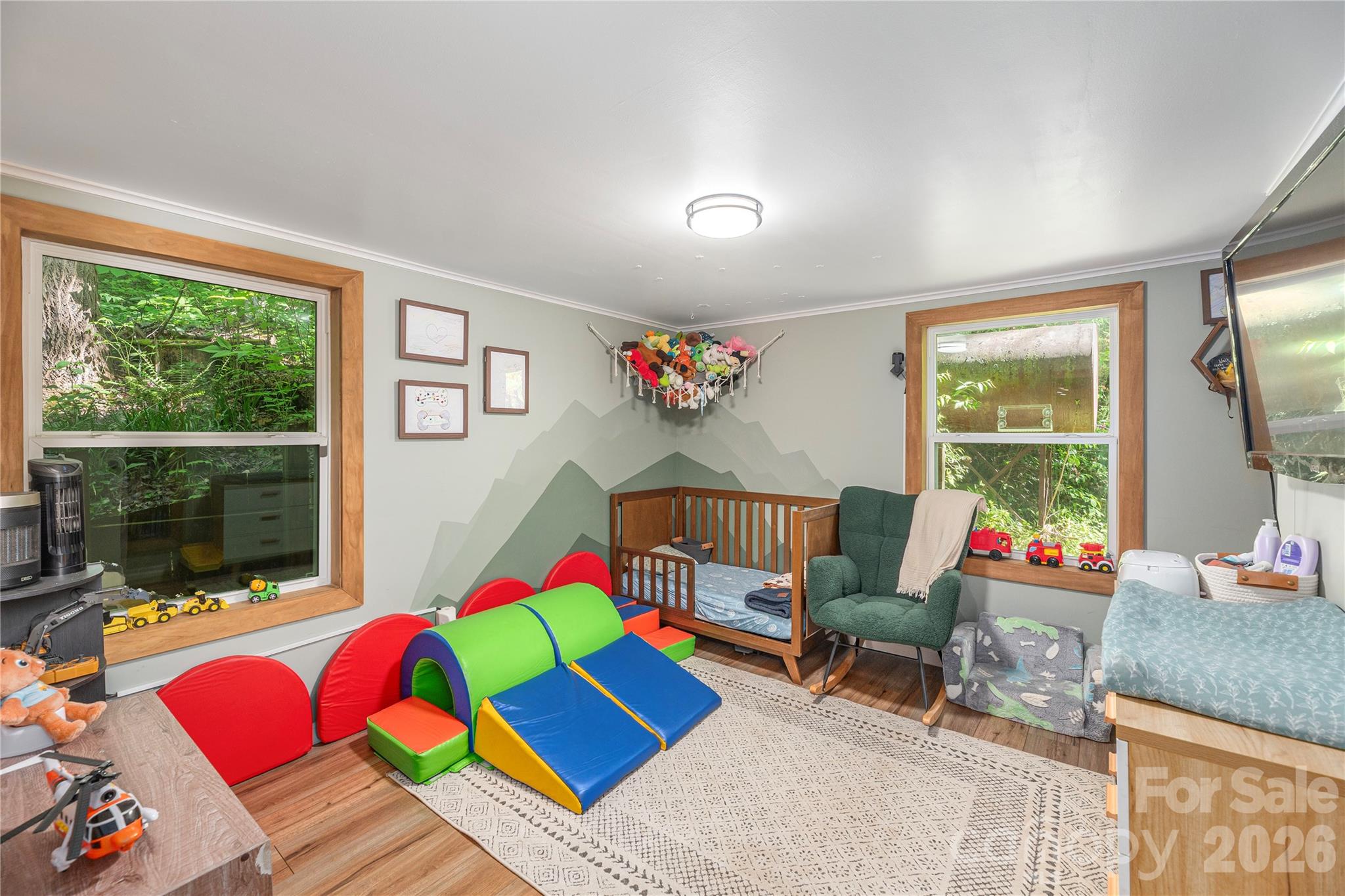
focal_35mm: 14
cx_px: 672
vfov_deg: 81.2
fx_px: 523
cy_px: 448
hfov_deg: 104.3
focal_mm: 14
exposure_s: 1/40
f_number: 8
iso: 320
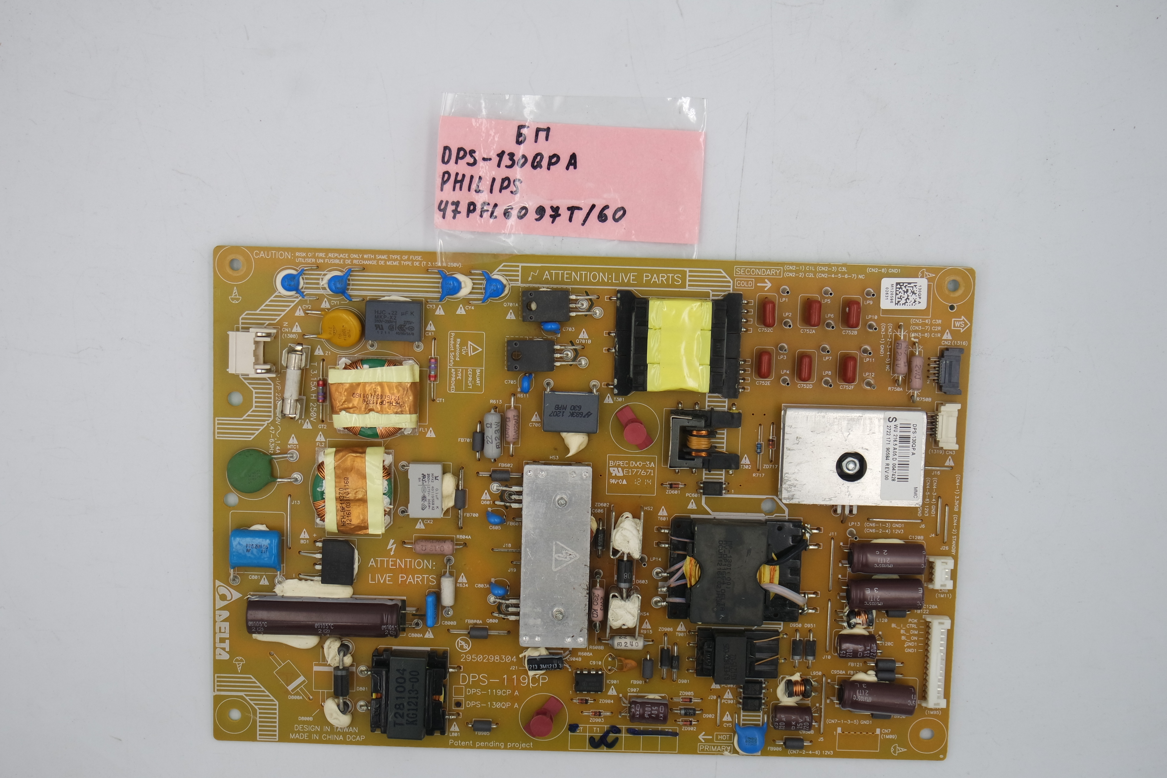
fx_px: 1459
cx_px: 584
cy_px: 389
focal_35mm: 45
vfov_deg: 29.9
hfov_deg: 43.6
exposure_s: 1/125
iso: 160
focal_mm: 17
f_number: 5
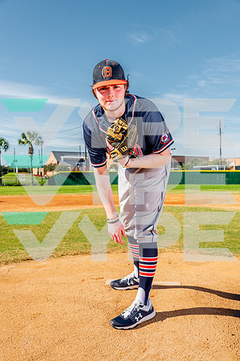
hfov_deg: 35.1
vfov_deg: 50.7
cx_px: 120
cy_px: 180
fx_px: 380
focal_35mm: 38
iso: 100
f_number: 6.3
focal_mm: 38
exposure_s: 1/250
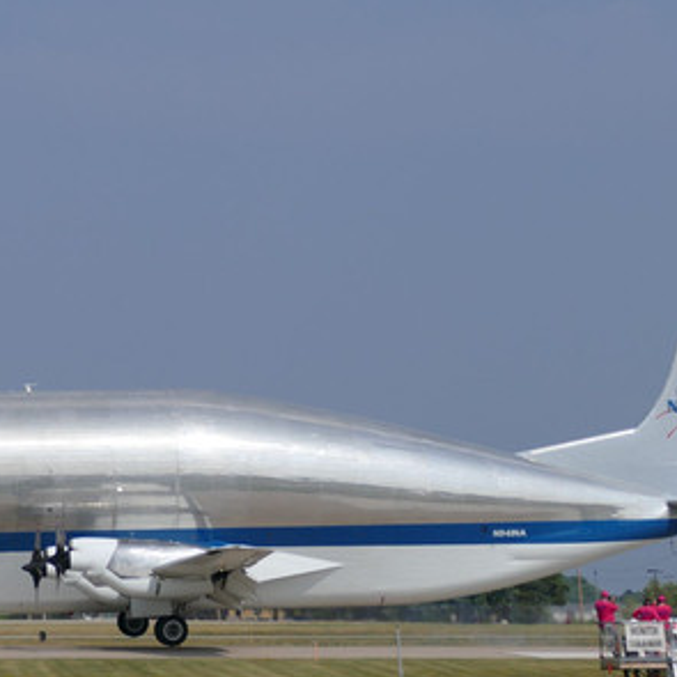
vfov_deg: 8.3
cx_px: 220
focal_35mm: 212
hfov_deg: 8.2
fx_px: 4691
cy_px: 398
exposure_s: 1/3200
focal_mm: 41.85
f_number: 3.9
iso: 125
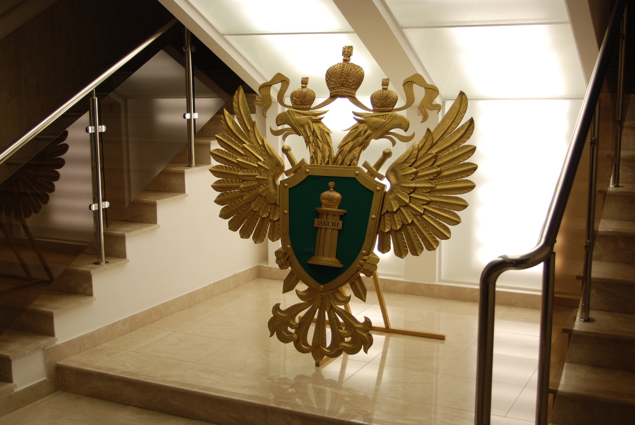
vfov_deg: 29.0
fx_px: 821
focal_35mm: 46
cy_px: 212
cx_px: 318
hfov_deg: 42.3
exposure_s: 1/100
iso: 200
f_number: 5
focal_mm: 31
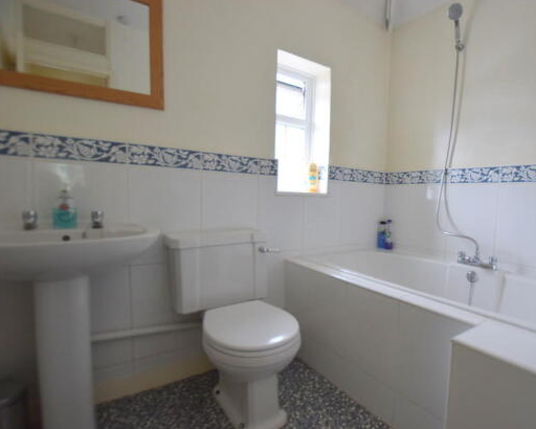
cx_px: 332
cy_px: 224
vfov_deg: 73.8
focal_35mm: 18
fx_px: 286
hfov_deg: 84.8
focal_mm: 10
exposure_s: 1/60
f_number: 4
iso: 640
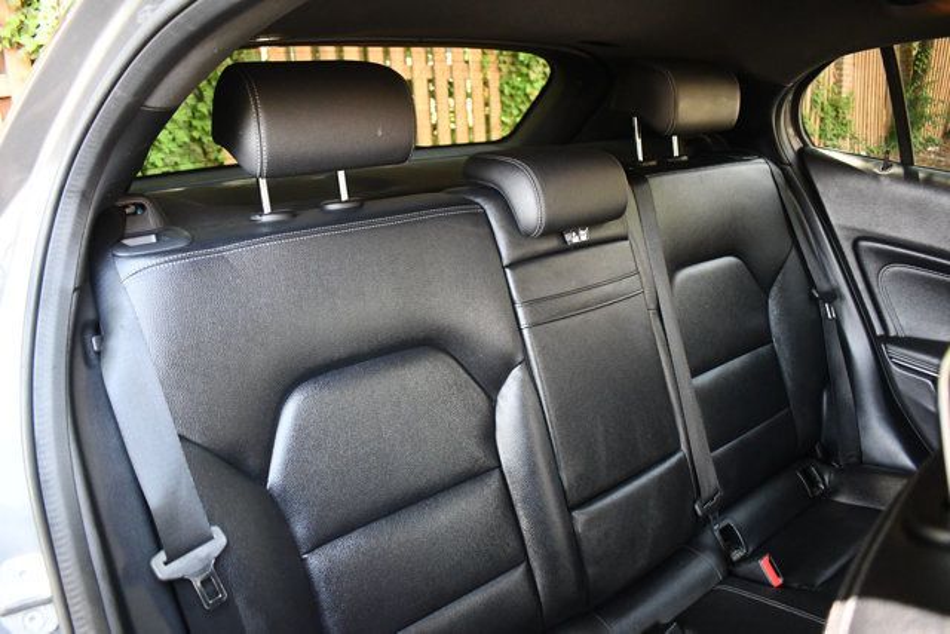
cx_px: 475
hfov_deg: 67.4
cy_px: 317
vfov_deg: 48.0
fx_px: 713
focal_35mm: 27
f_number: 3.5
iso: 3200
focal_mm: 18
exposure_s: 1/100
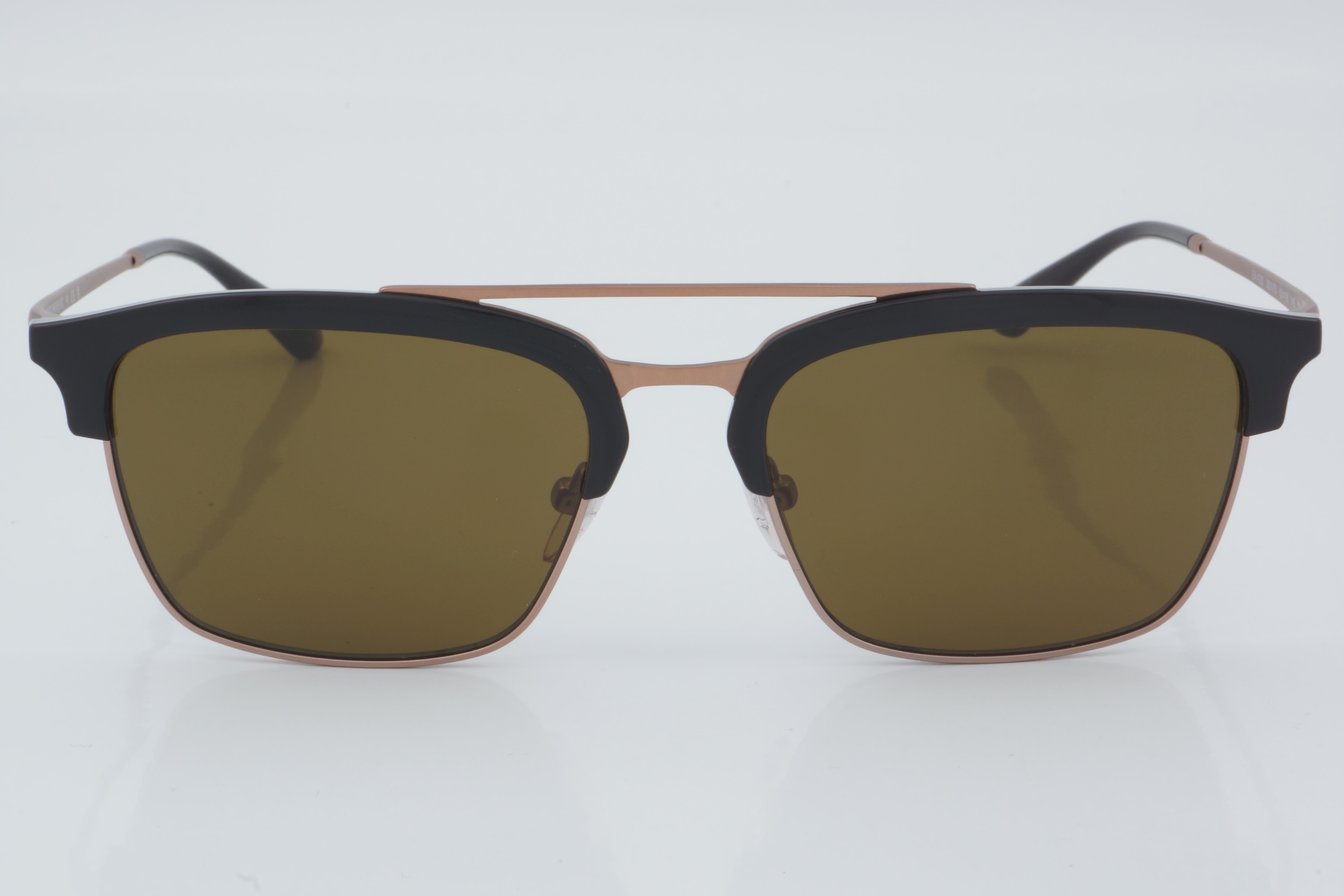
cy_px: 448
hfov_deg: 24.6
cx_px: 672
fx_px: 3080
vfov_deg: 16.6
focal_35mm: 82
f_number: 32
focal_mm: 55
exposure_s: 1/4
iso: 100
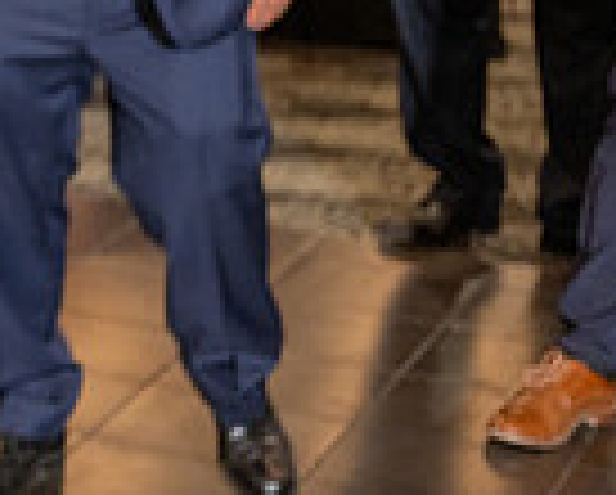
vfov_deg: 8.6
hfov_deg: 10.1
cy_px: -286
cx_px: -643
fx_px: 3195
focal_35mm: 175
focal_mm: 44
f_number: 2.8
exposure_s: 1/125
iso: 800
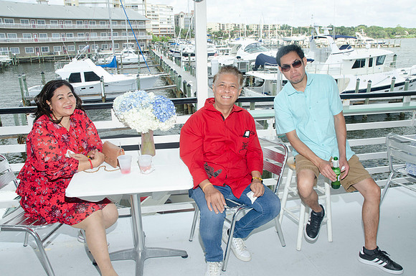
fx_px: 311
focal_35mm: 27
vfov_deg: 47.7
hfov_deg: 67.5
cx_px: 208
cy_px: 138
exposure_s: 1/250
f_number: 8
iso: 200
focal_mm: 18
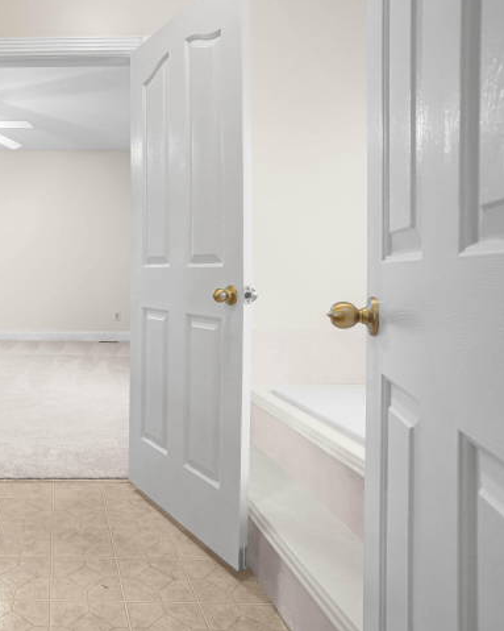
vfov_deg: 68.1
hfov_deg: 50.0
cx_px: 45
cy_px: 303
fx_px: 466
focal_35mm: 25
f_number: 6.3
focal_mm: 17
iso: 800
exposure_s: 1/3
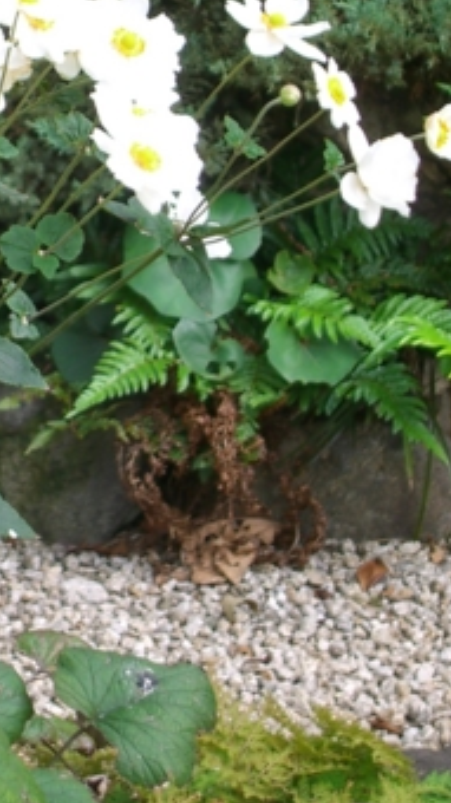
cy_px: 184
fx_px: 4363
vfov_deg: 10.5
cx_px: -125
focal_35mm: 205
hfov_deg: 5.9
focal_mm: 16.6
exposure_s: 1/100
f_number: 4.4
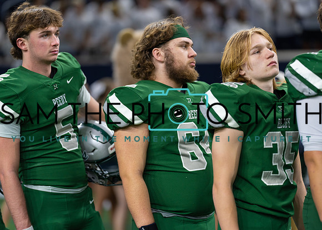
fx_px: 1293
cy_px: 115
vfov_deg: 10.2
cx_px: 161
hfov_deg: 14.2
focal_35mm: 141
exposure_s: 1/400
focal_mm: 135
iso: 500
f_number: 1.8
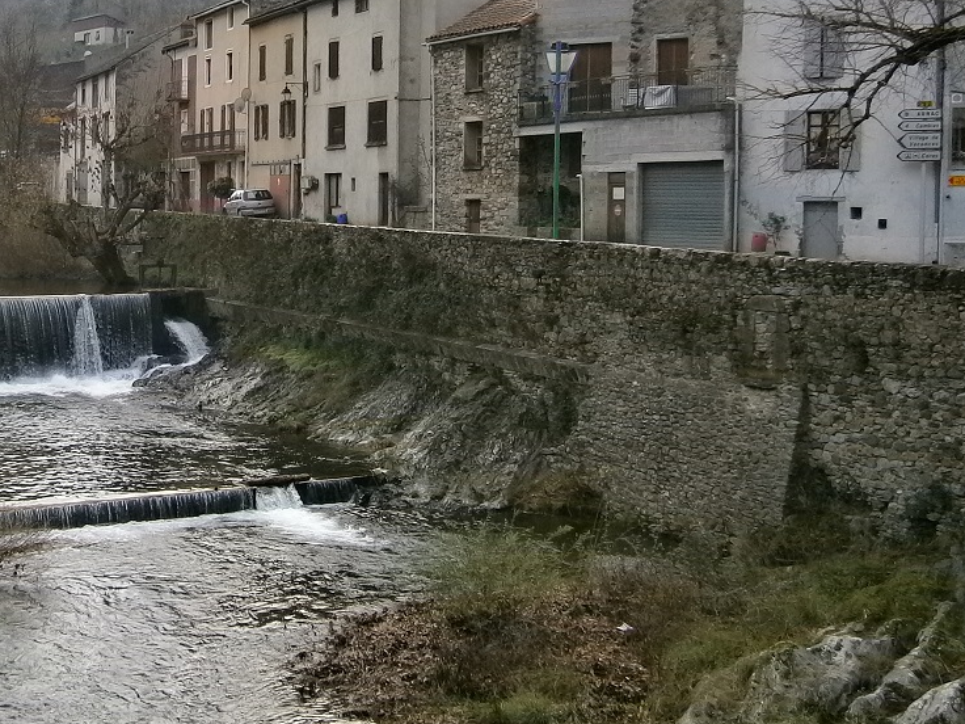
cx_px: 163
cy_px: 262
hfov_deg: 34.8
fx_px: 1477
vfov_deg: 27.4
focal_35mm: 53
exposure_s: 1/125
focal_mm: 4.7
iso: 80
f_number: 2.8
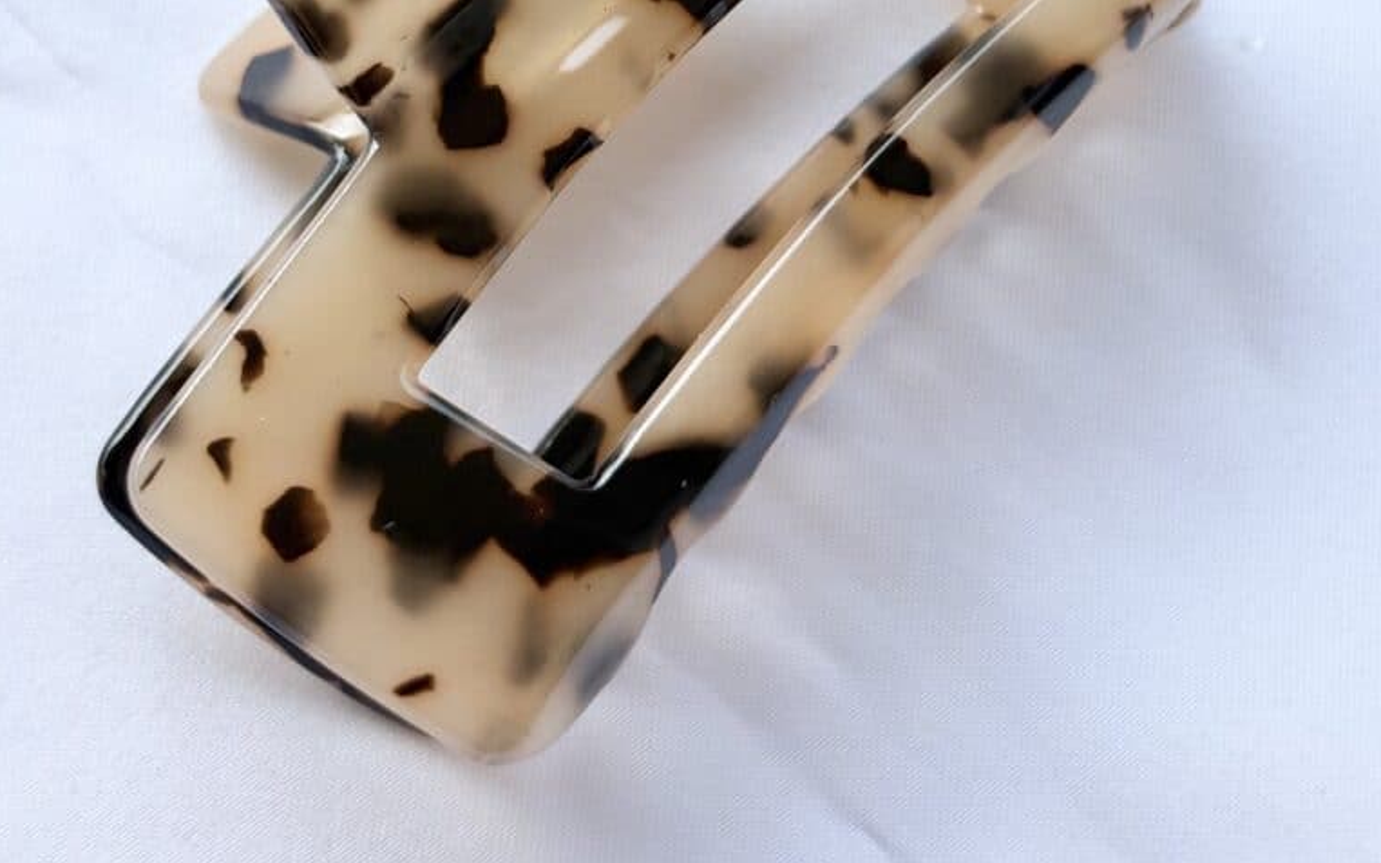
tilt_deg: -62.0
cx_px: 690
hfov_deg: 27.8
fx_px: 2785
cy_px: 85
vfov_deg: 17.4
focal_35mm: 74
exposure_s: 1/2451
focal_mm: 5.96
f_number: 1.6
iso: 50
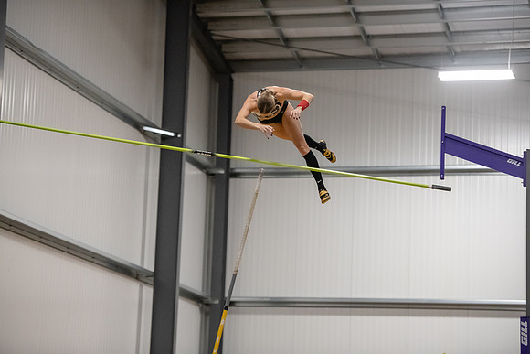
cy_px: 177
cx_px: 265
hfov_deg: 17.1
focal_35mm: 120
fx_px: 1767
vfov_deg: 11.4
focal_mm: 120
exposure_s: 1/1000
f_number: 2.8
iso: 6400
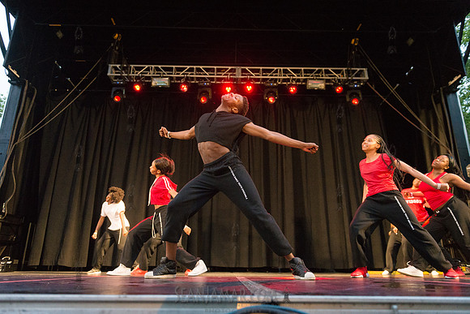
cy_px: 157
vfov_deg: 50.6
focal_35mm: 25
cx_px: 235
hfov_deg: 70.7
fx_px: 331
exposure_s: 1/1250
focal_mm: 24
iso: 4000
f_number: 2.8
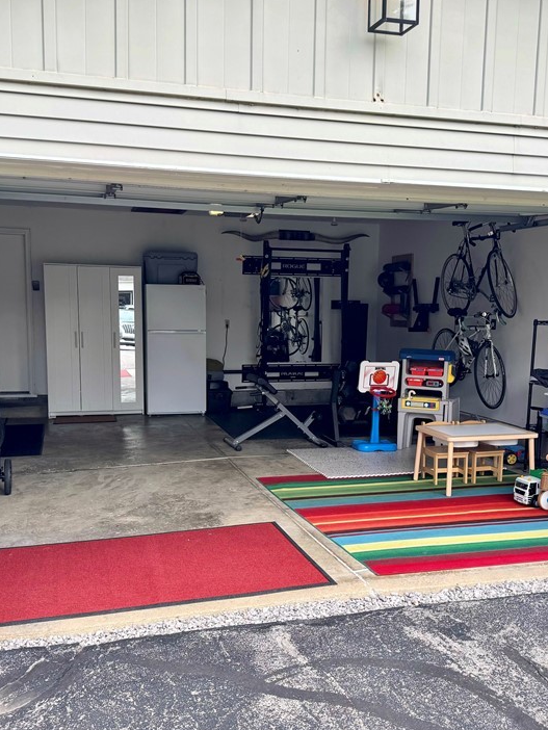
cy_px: 392
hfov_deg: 40.7
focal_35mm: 35
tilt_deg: -7.5
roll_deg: -0.8
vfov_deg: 52.6
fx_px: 738
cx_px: 281
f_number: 1.78
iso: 80
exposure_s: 1/765
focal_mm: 6.76
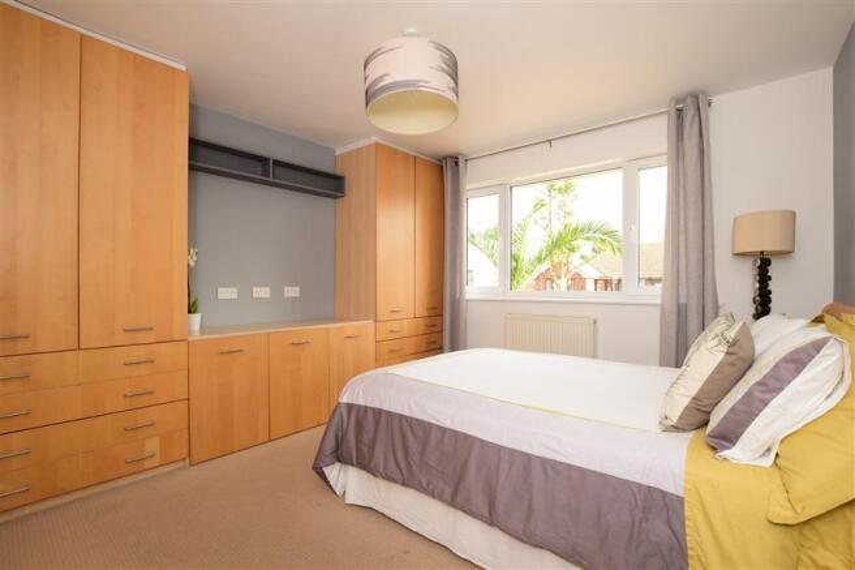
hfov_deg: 100.4
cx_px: 428
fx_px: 356
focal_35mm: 15
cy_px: 285
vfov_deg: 77.3
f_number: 7.1
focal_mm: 10
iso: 400
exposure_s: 1/100
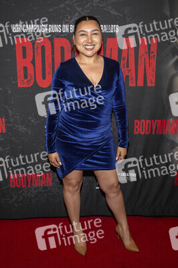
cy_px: 134
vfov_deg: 55.1
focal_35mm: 34
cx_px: 89
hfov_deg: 38.3
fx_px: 256
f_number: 5.6
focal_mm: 34.5
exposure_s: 1/200
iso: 800
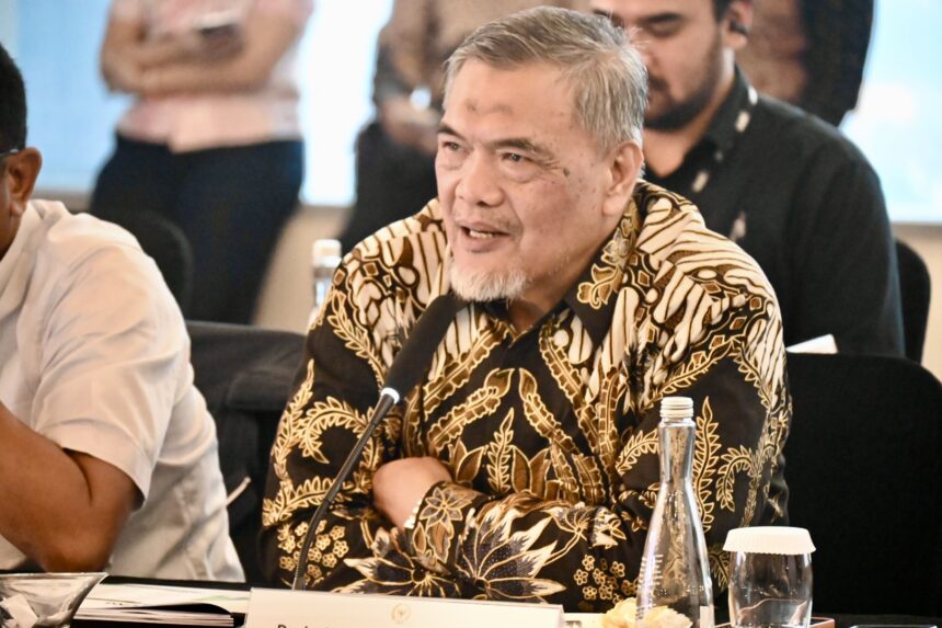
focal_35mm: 278
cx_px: 471
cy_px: 314
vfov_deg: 5.0
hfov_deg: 7.4
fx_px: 7259
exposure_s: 1/160
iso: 12800
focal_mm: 185
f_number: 5.6
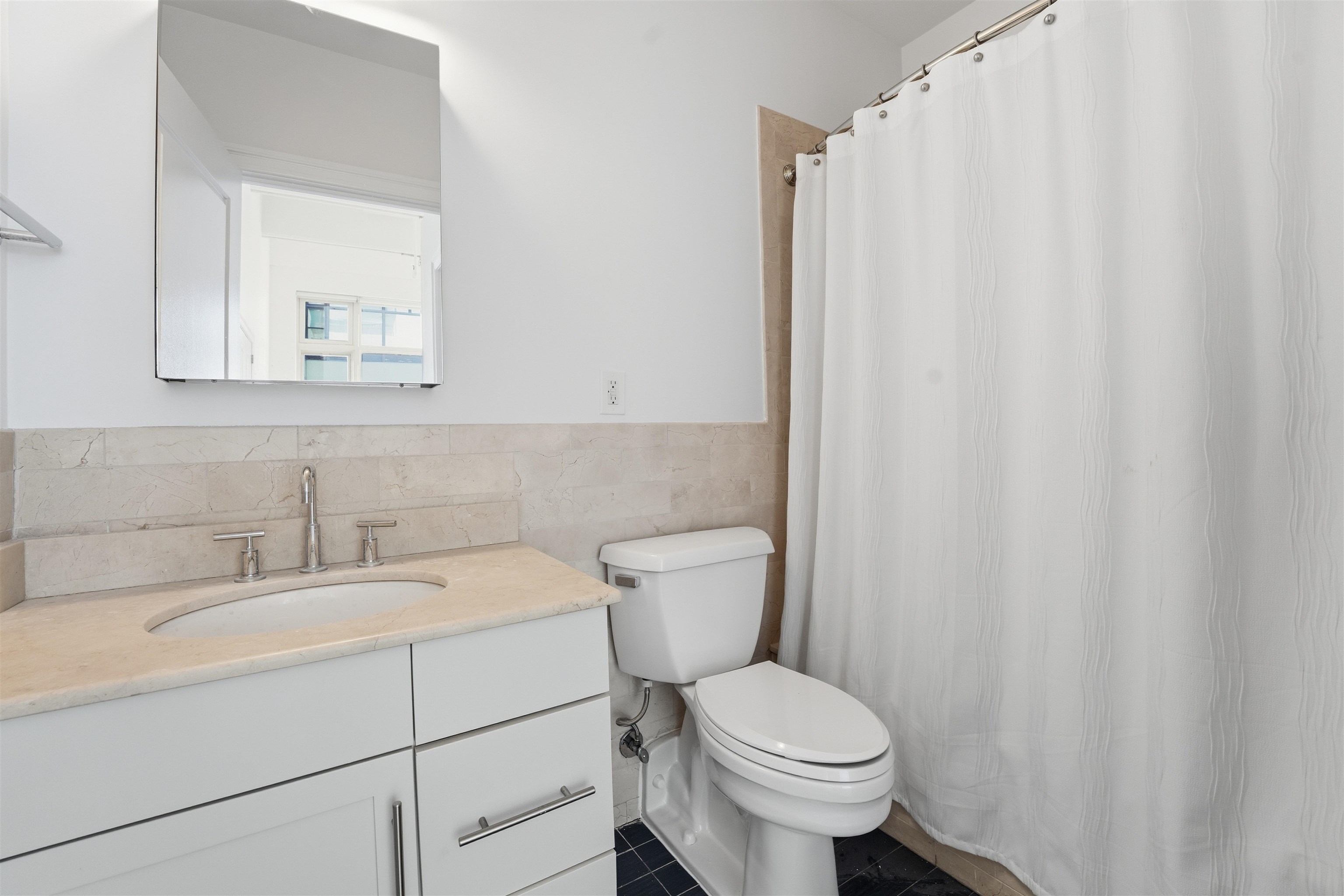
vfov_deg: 81.2
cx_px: 672
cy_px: 448
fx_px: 523
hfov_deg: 104.3
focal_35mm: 14
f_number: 9
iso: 500
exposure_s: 1/100
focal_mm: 14
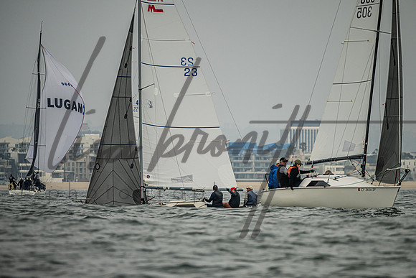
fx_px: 5537
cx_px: 221
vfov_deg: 2.9
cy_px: 162
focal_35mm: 479
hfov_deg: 4.3
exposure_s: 1/4000
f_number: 5.6
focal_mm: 400
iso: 280
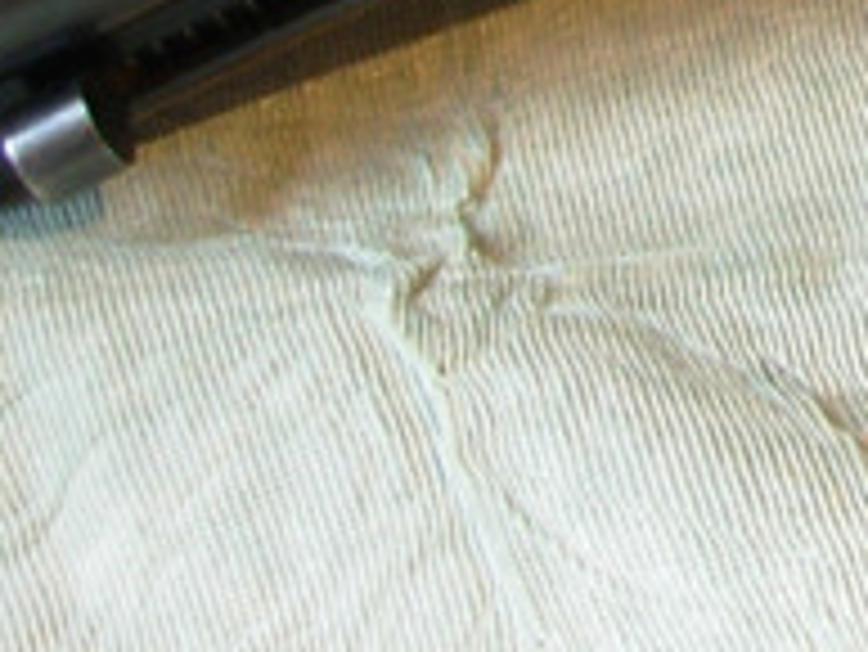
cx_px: 1900
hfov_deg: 8.7
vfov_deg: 6.9
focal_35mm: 210
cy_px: -571
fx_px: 5269
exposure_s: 1/6.5
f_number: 2.9
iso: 50
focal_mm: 6.3
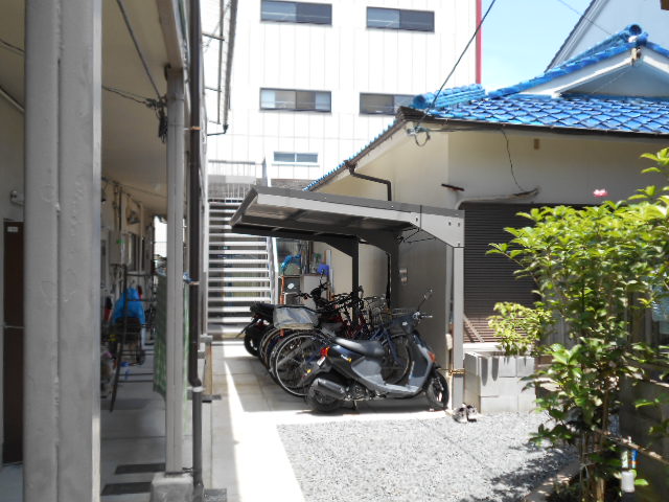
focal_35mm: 39
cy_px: 251
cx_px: 334
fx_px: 754
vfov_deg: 36.8
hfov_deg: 47.9
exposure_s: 1/320
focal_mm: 6.7
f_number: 3.9
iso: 80
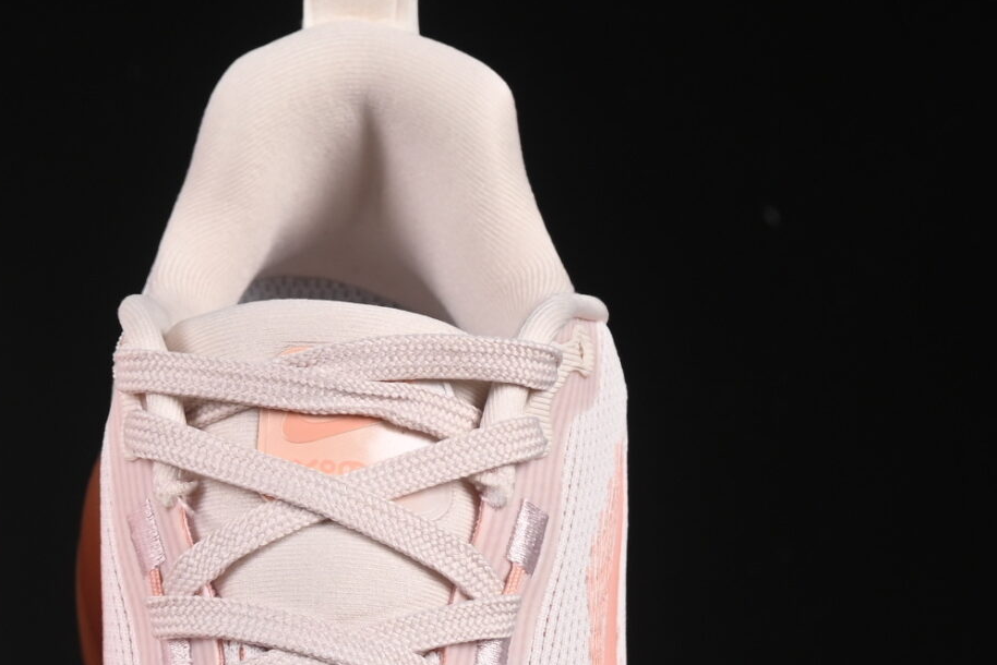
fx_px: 5817
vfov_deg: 6.5
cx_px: -15
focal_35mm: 210
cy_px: 813
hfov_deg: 9.7
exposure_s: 1/80
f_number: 8
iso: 160
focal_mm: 50
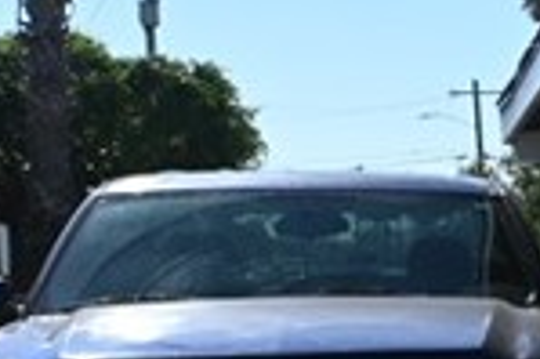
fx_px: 1858
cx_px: 1450
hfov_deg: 11.9
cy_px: 299
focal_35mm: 124
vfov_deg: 11.0
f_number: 7.1
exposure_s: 1/400
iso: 100
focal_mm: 12
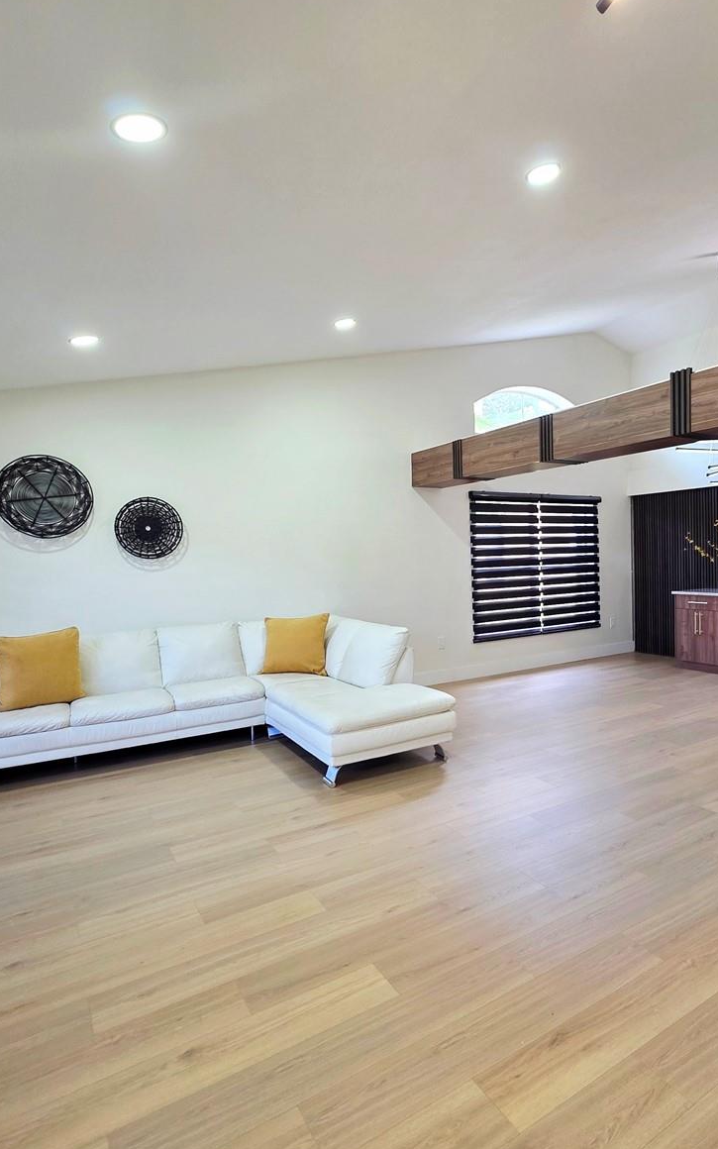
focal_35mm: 19
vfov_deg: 88.0
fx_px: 595
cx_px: 469
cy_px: 581
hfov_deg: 61.0
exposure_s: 1/60.2
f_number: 1.9
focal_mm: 2.2
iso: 160
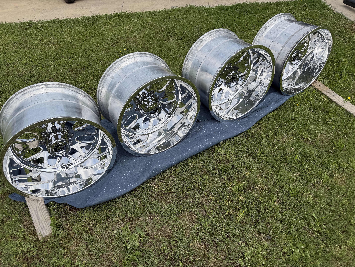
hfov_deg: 71.6
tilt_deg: -41.0
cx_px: 178
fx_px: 246
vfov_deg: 56.8
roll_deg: +2.6
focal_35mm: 24
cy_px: 134
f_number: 1.78
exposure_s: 1/4405
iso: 80
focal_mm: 6.76
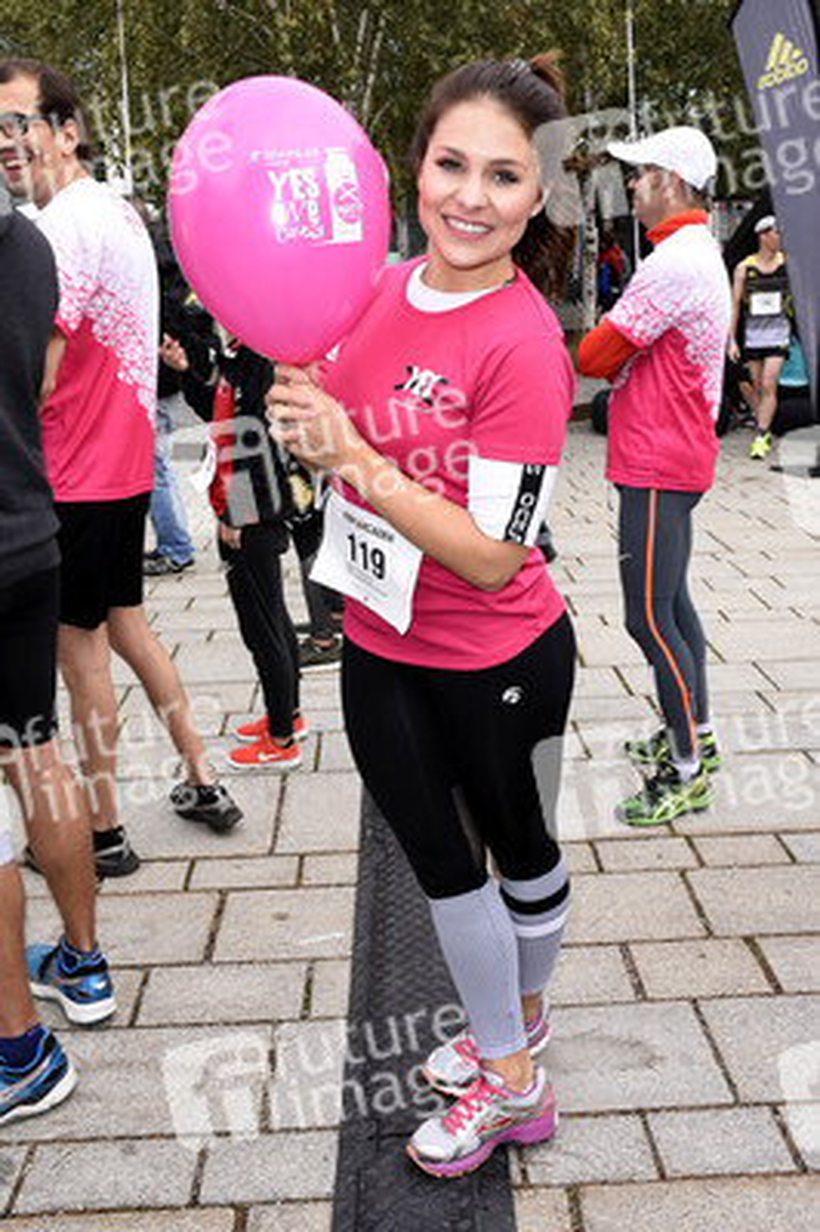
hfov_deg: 38.3
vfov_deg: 55.1
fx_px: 1181
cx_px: 410
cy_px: 616
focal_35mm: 34
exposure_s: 1/160
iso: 400
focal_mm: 23
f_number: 8
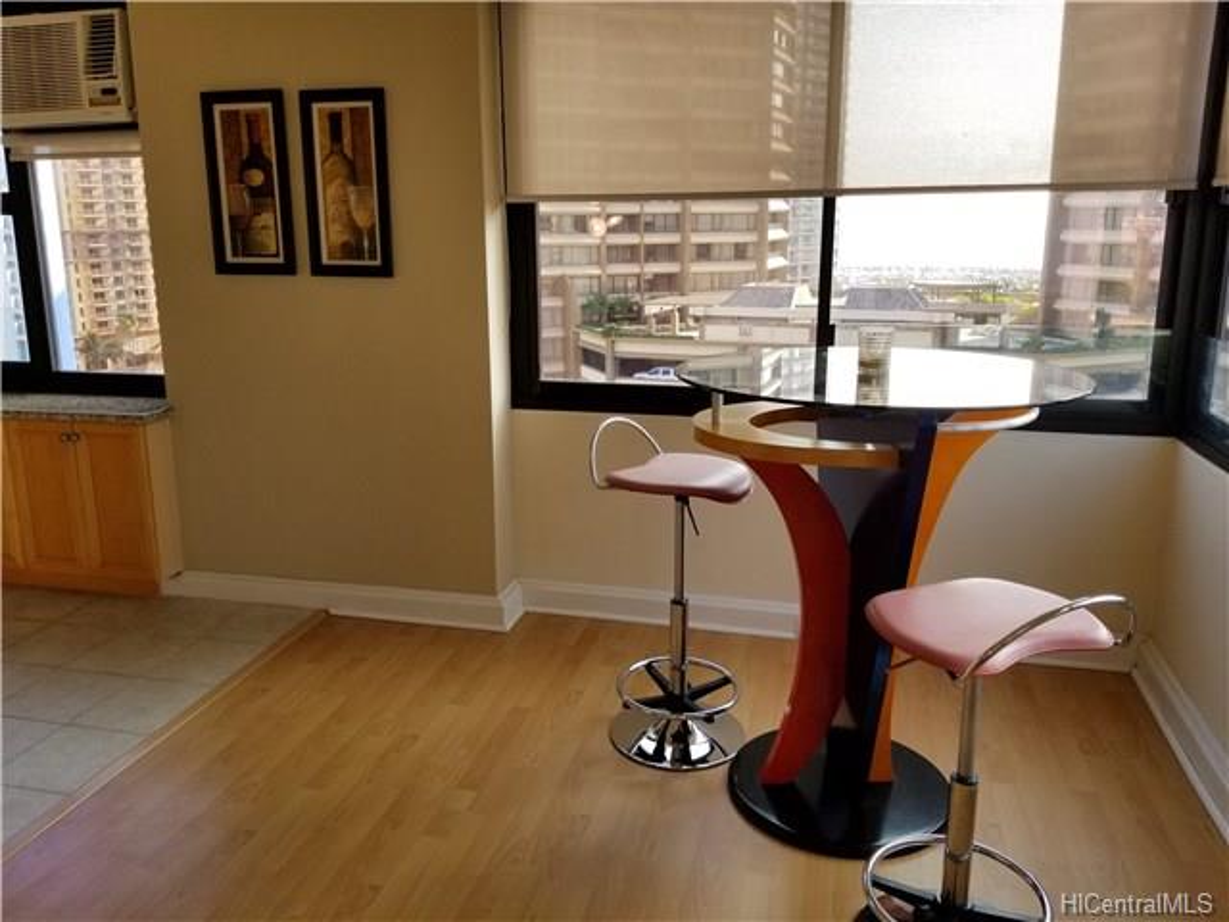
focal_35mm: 26
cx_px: 614
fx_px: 923
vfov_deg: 53.1
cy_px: 461
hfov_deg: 67.3
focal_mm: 4.25
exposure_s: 1/228
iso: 50
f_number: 1.7
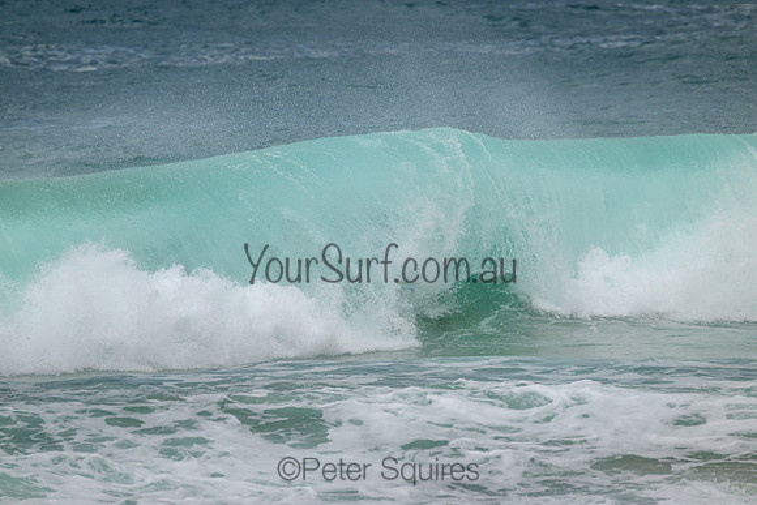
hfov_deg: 2.6
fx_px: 16825
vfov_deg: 1.7
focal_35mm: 800
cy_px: 252
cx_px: 378
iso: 720
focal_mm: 800
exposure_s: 1/2000
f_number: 11
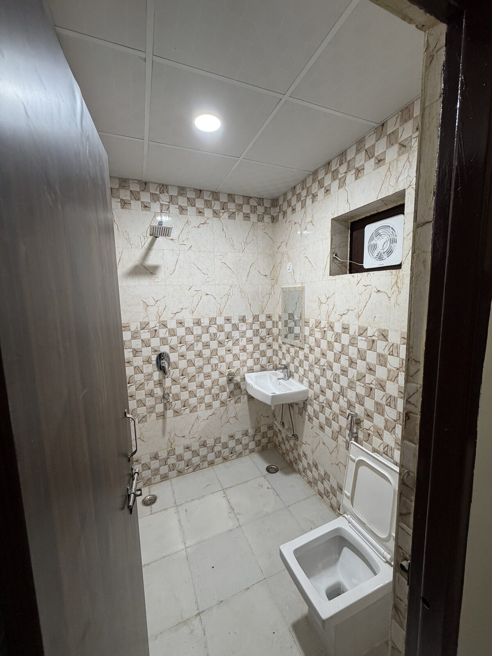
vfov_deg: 102.1
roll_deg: +0.8
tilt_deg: -7.3
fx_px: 265
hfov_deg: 85.7
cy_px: 328
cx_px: 246
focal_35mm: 14
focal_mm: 2.22
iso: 200
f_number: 2.2
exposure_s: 1/50
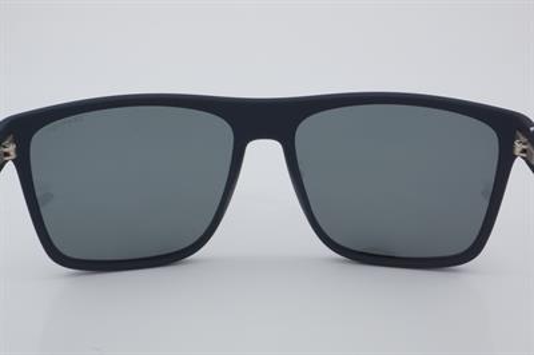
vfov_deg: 22.6
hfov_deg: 33.4
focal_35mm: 60
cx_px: 267
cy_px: 178
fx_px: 889
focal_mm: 40
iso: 100
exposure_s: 1/4
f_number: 32
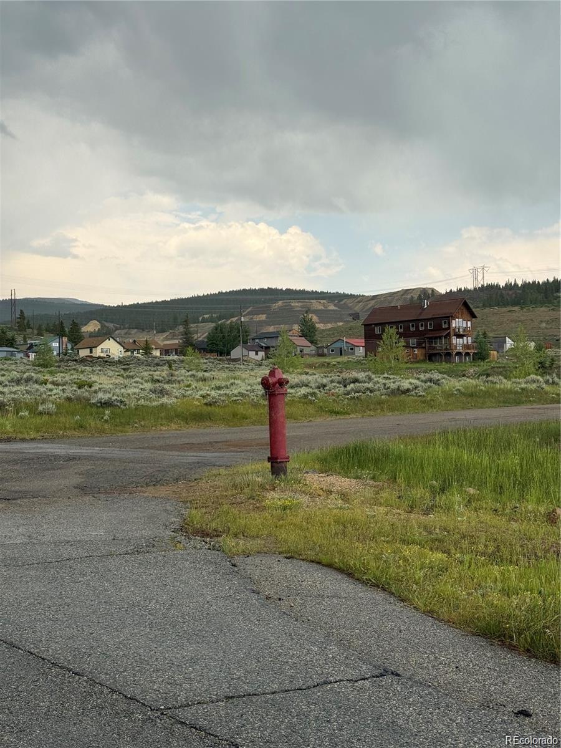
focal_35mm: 48
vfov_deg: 39.7
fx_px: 1037
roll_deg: +0.9
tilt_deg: +3.3
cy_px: 374
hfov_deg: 30.3
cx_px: 280
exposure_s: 1/2273
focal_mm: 6.76
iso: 64
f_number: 1.78
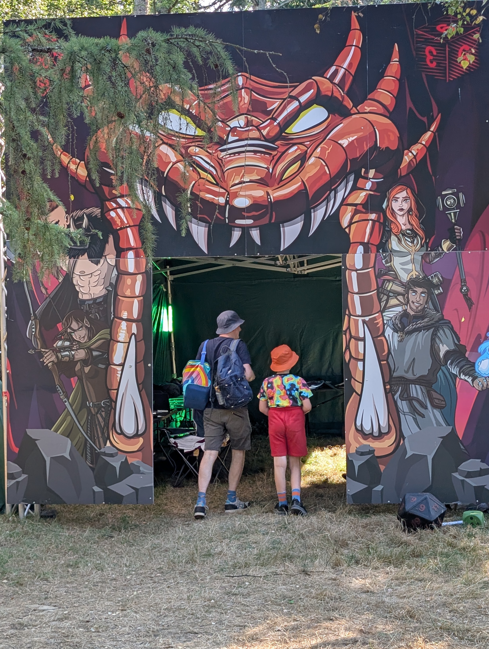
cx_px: 225
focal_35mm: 61
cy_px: 278
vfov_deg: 31.6
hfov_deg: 24.1
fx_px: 1146
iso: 21
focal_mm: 6.9
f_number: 1.68
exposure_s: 1/140
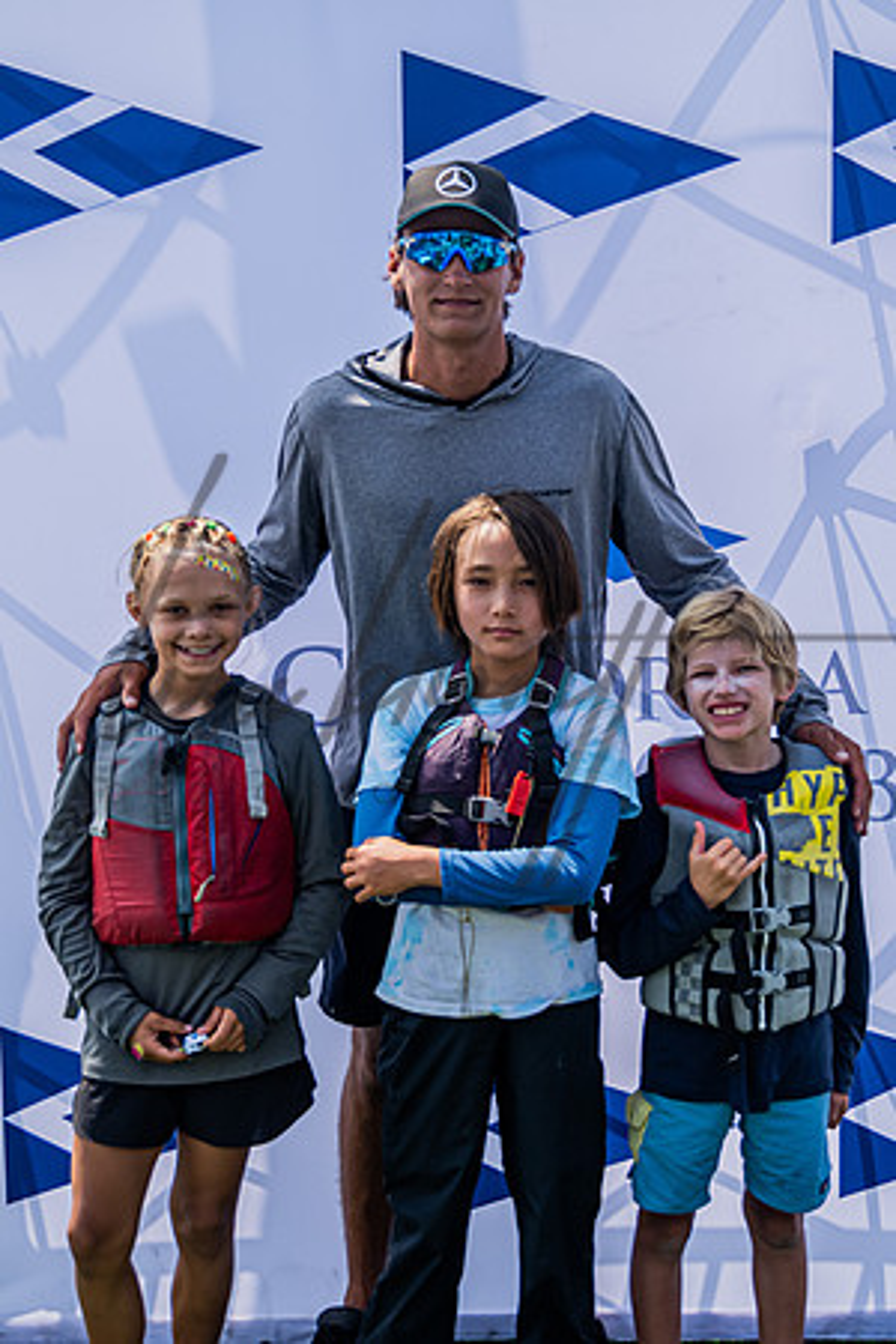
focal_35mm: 75
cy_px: 672
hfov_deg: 18.2
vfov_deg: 27.0
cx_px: 548
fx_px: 2800
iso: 320
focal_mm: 50
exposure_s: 1/1250
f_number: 5.6
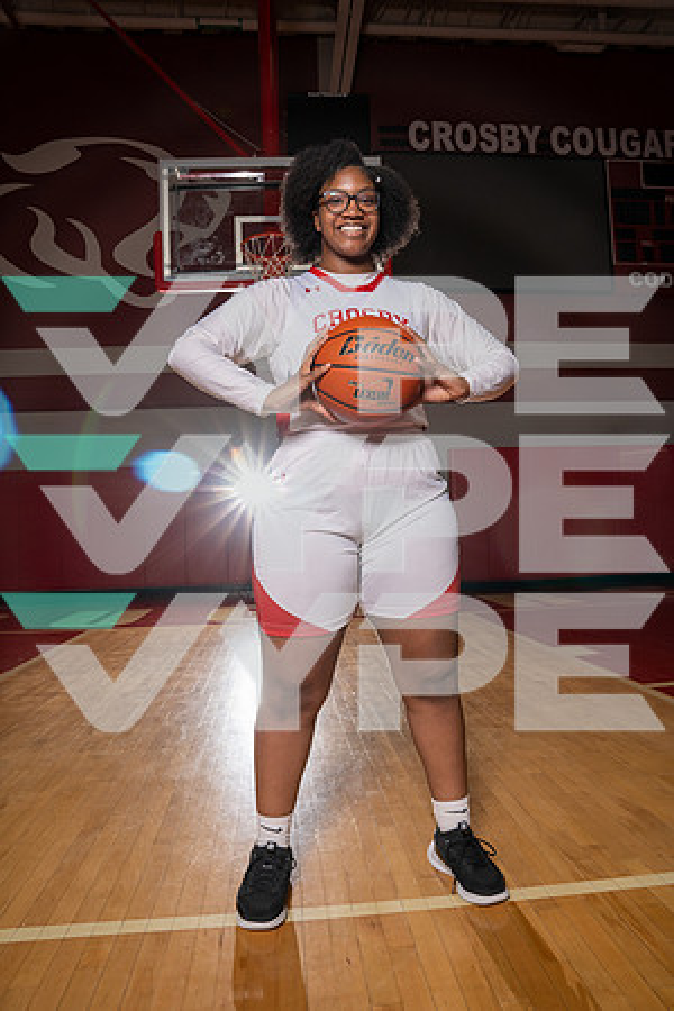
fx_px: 674
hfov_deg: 53.1
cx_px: 337
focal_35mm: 24
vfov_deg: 73.7
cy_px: 506
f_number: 9
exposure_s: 1/250
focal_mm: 24
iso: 400
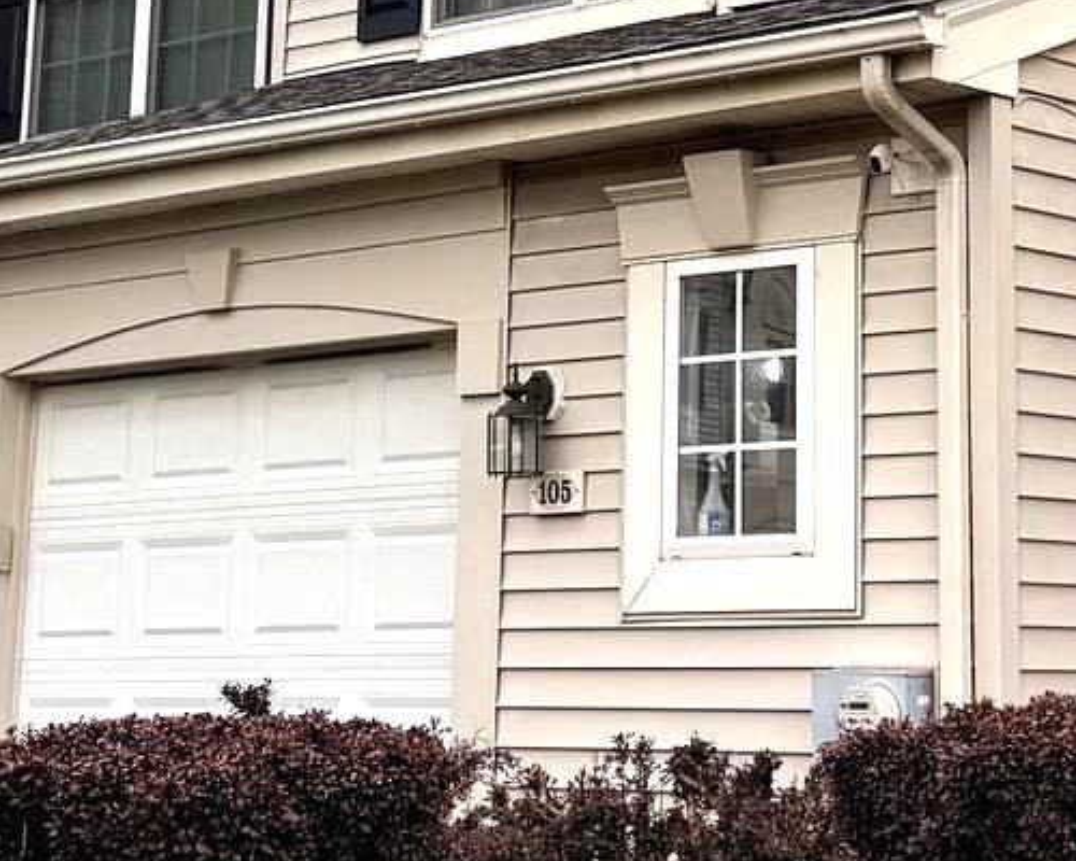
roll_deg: +0.1
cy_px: -80
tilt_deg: +14.2
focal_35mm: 96
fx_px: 3057
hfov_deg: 19.8
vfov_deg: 15.6
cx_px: 788
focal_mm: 6.76
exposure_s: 1/1230
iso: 80
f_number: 1.78
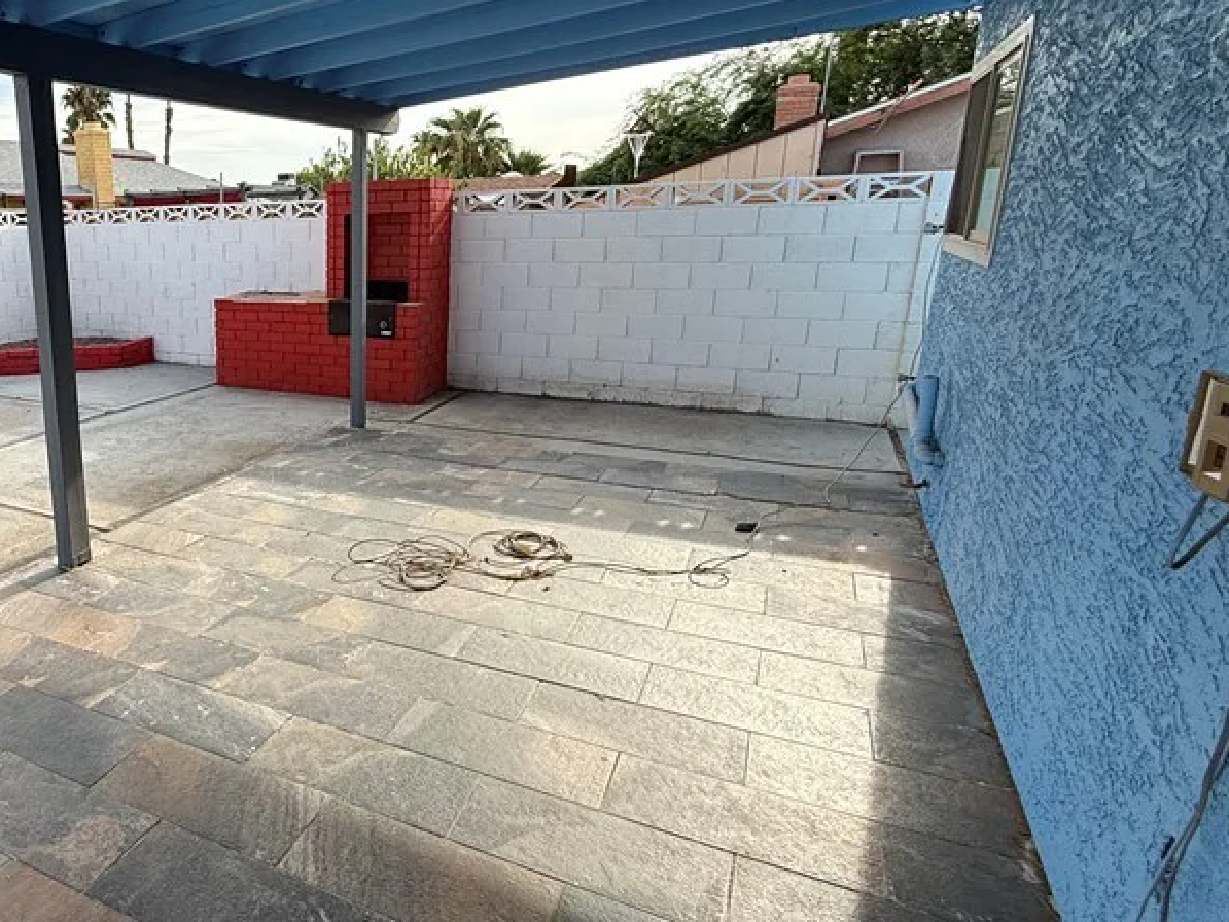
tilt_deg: -13.4
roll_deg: +1.7
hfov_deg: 65.0
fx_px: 852
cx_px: 241
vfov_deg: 56.8
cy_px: 434
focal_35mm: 24
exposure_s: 1/1211
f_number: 2.2
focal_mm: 2.22
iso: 64
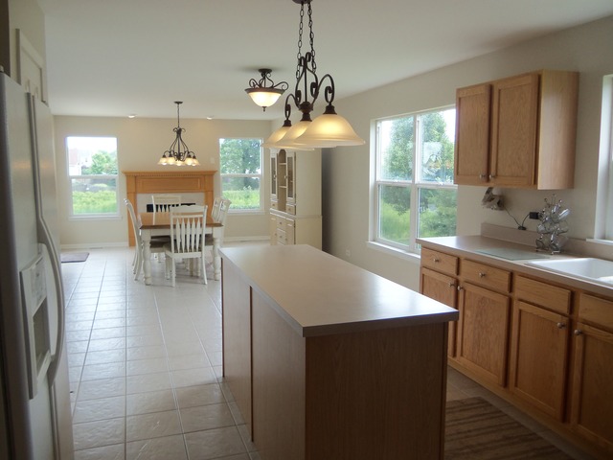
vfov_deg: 49.7
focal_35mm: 28
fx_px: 496
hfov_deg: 63.4
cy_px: 230
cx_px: 306
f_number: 3.9
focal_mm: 5.1
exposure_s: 1/40
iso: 64
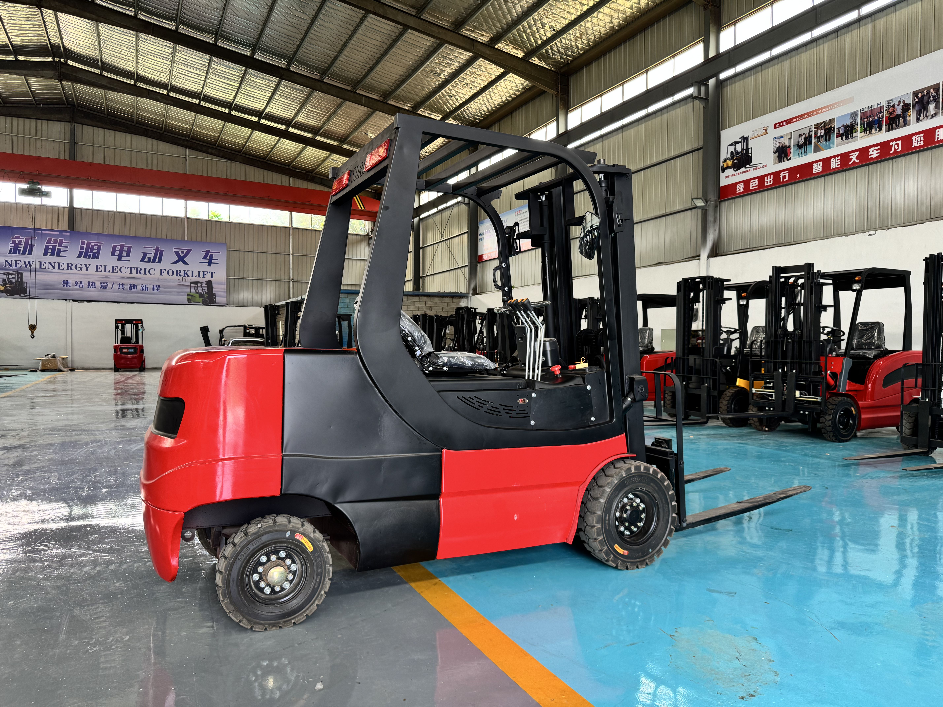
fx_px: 654
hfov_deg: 71.6
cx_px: 472
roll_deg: -0.6
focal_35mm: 24
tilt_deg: +0.3
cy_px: 354
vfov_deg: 56.8
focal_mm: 6.76
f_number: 1.78
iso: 100
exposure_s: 1/121
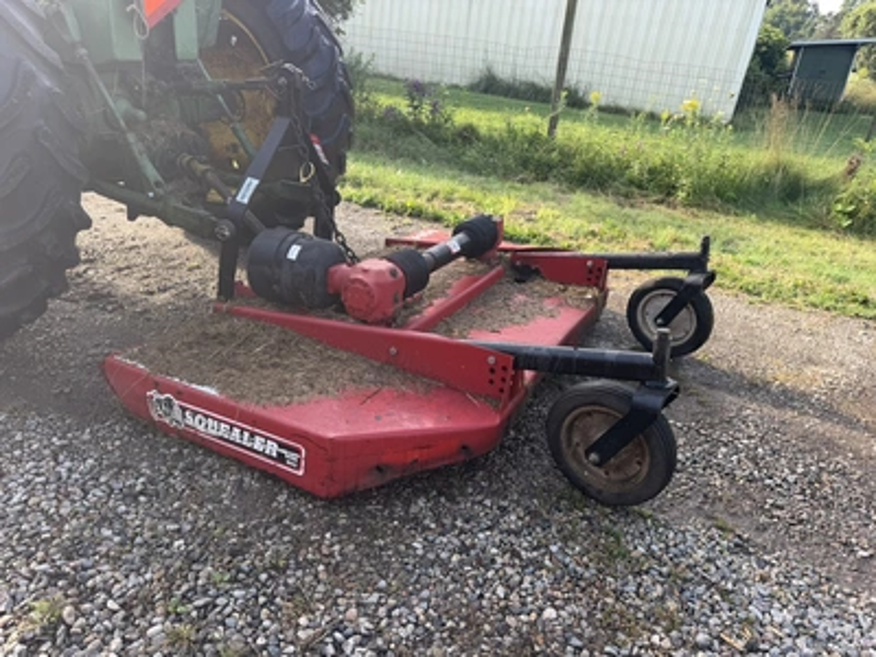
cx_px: 438
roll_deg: -7.0
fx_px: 607
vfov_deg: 56.8
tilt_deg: -23.9
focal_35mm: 24
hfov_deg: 71.6
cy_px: 328
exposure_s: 1/459
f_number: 1.78
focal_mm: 6.76
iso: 80
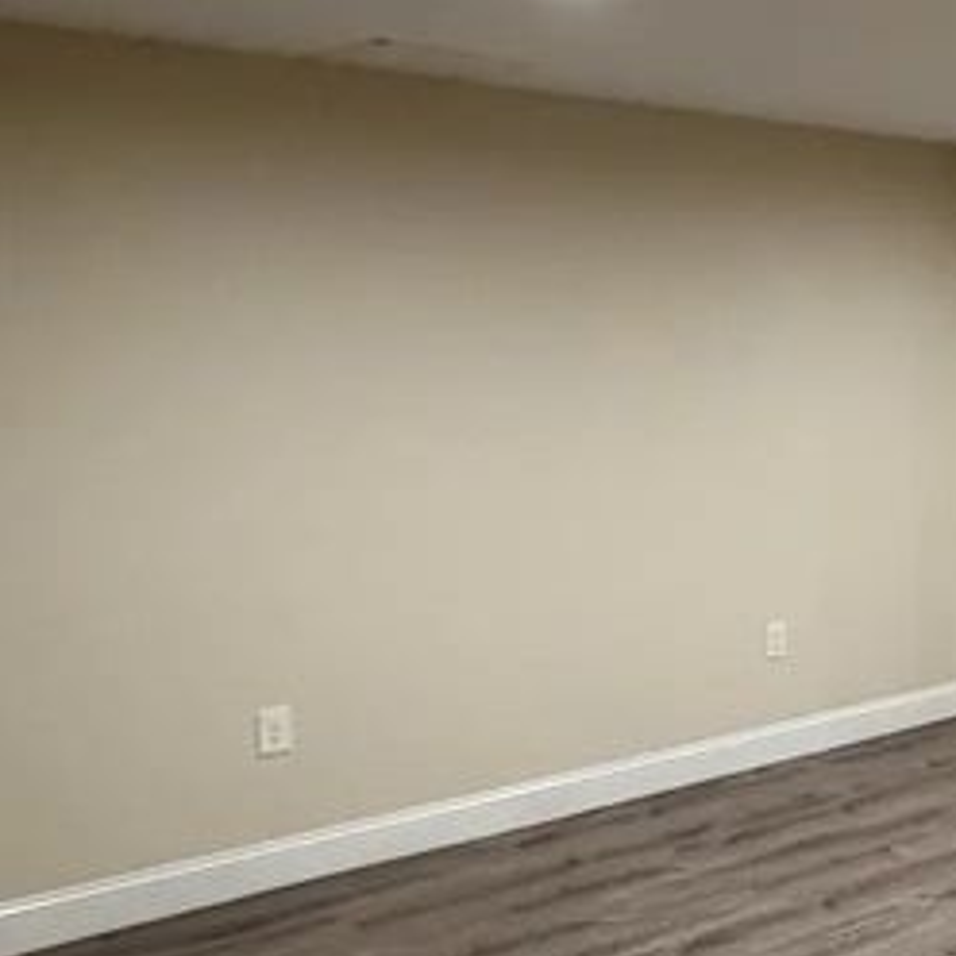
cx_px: 1230
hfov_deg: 27.9
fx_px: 1594
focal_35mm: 51
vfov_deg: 33.4
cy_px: 428
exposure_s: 1/60
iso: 400
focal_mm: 2.22
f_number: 2.2
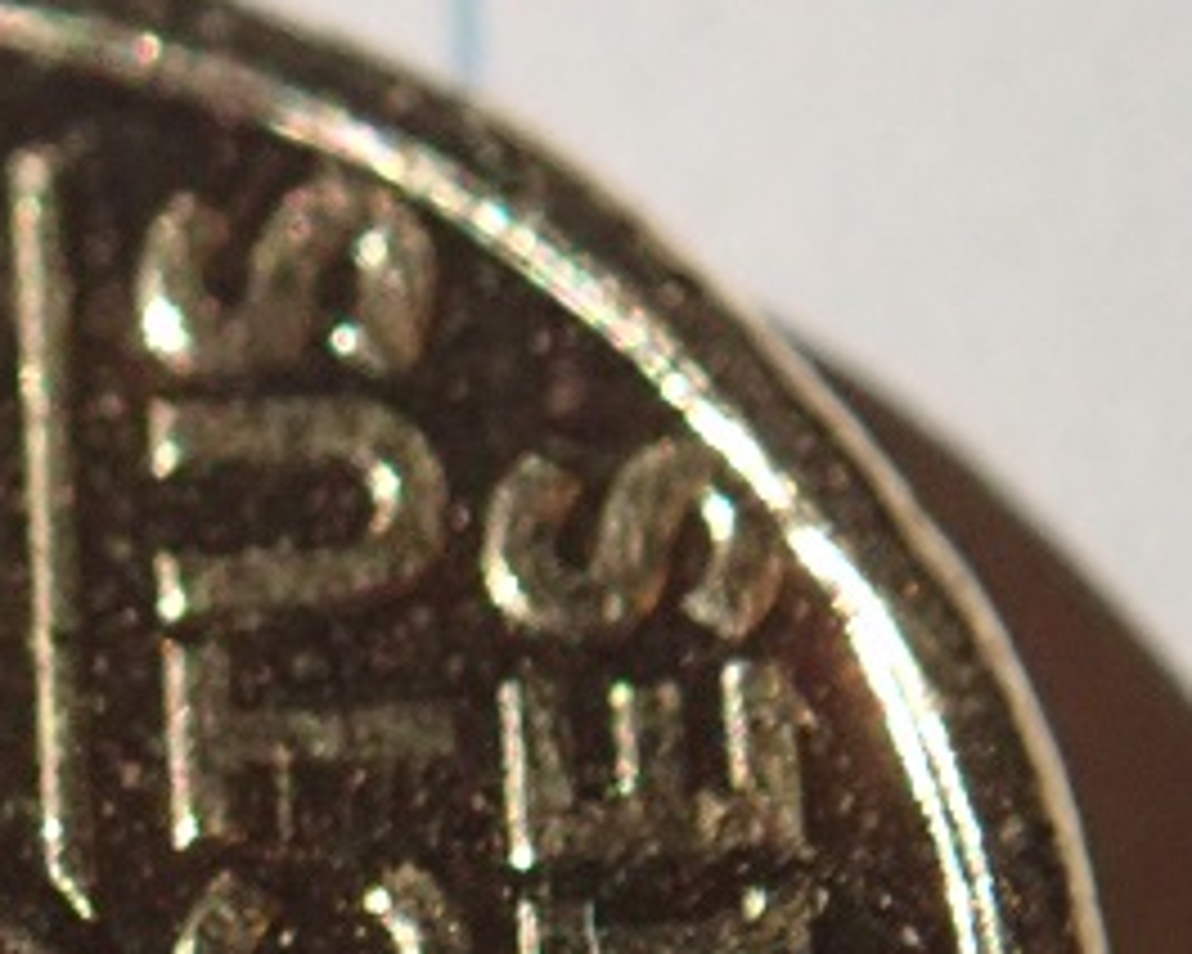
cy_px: 1296
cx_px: -346
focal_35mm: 295
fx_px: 10407
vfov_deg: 5.2
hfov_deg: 6.5
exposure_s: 1/100
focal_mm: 18
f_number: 4.9
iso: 1250
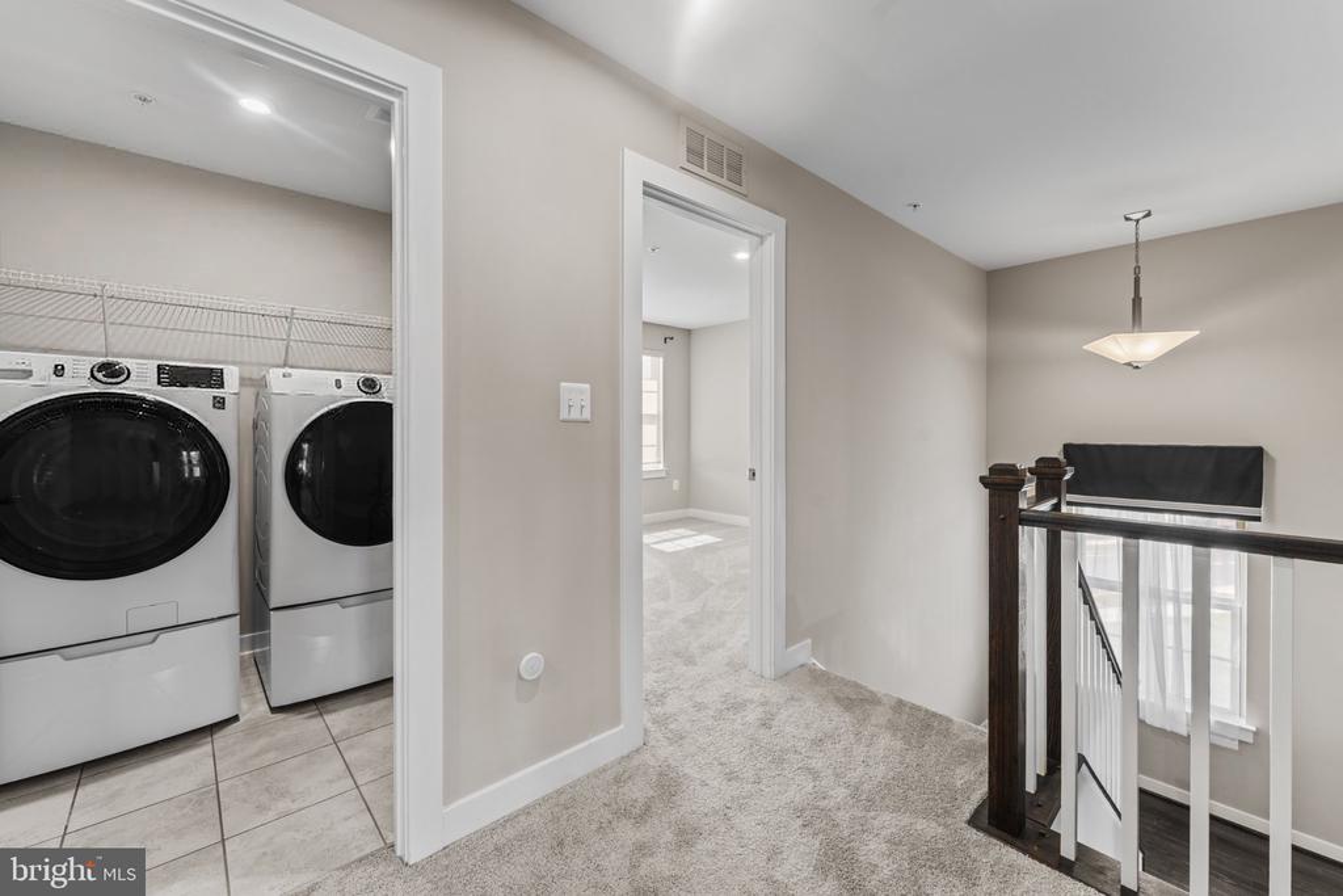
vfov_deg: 81.2
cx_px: 672
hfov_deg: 104.2
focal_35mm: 14
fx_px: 522
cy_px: 448
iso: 100
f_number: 8
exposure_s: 1.3
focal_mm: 14
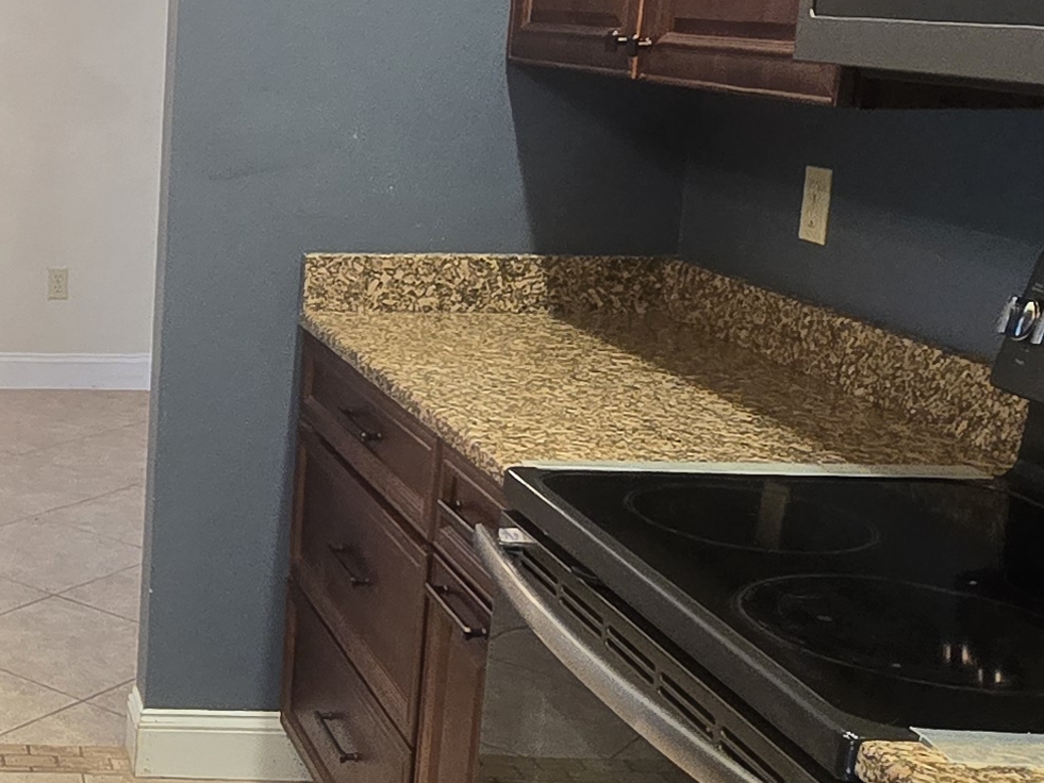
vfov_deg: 27.5
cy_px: 359
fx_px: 1599
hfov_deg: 30.5
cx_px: -223
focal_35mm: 53
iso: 200
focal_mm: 2.2
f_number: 2.2
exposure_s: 1/60
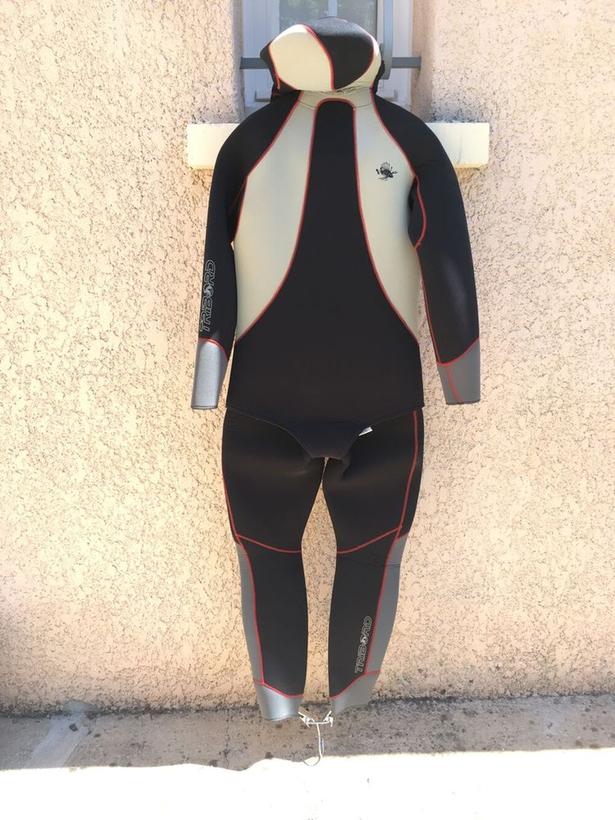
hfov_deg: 48.2
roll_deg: +1.0
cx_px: 308
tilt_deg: -15.8
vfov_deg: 61.7
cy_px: 410
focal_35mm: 29
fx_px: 687
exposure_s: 1/195
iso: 25
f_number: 2.2
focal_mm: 4.15
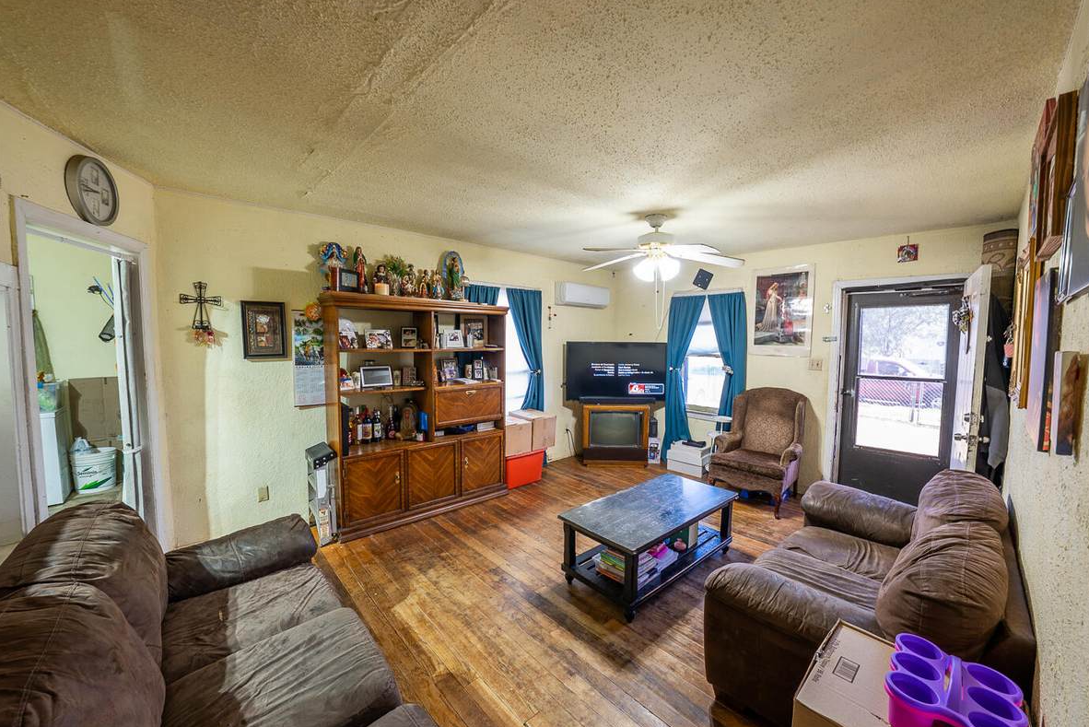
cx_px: 571
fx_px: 393
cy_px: 372
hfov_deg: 108.2
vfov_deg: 85.5
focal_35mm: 13
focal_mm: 12
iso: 80
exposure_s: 1.6
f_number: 7.1
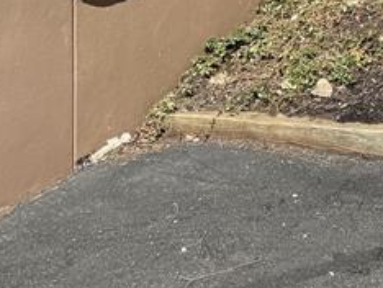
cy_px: -293
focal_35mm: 105
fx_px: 1163
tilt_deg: +1.2
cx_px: 643
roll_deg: +0.4
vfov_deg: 12.4
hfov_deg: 16.3
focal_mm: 6.76
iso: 80
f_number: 1.78
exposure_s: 1/3759
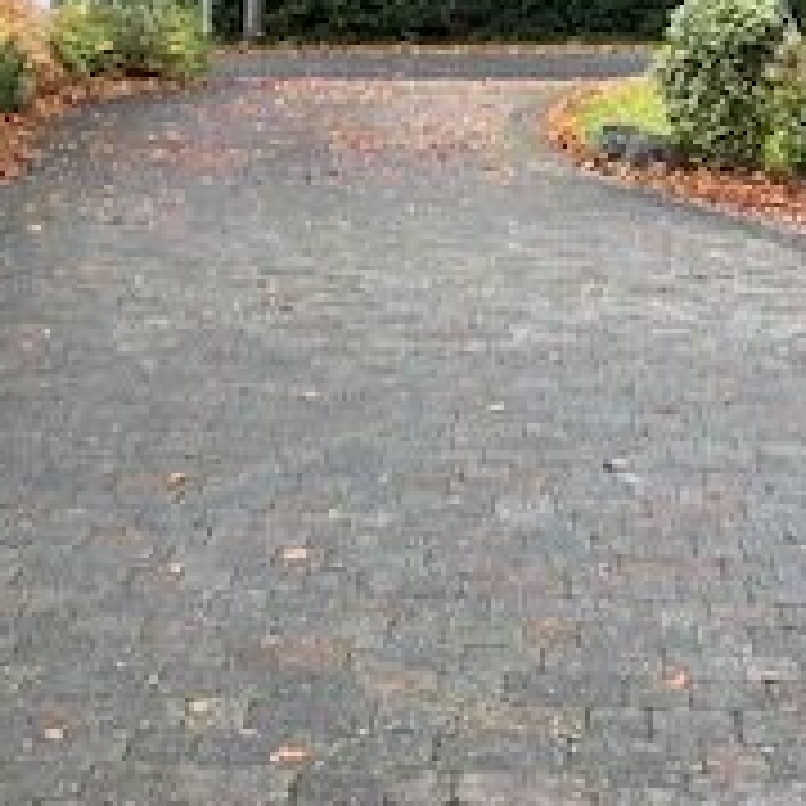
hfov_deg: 21.1
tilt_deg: -8.8
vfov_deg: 21.0
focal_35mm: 82
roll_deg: -0.4
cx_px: 473
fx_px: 2160
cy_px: 257
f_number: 1.8
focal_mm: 4.25
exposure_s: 1/139
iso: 32
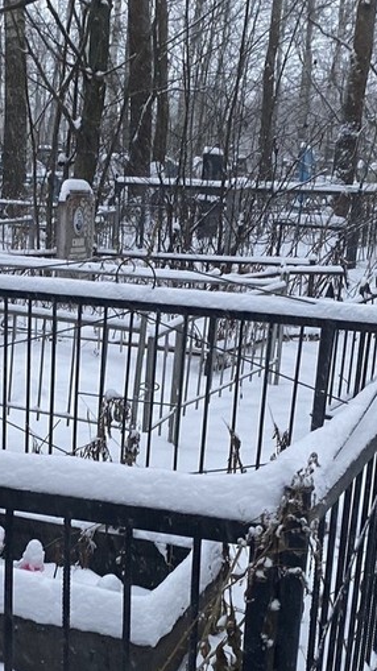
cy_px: 464
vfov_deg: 36.1
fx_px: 1014
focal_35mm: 57
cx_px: 29
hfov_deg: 20.6
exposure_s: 1/85
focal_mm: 4.25
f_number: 1.8
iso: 125
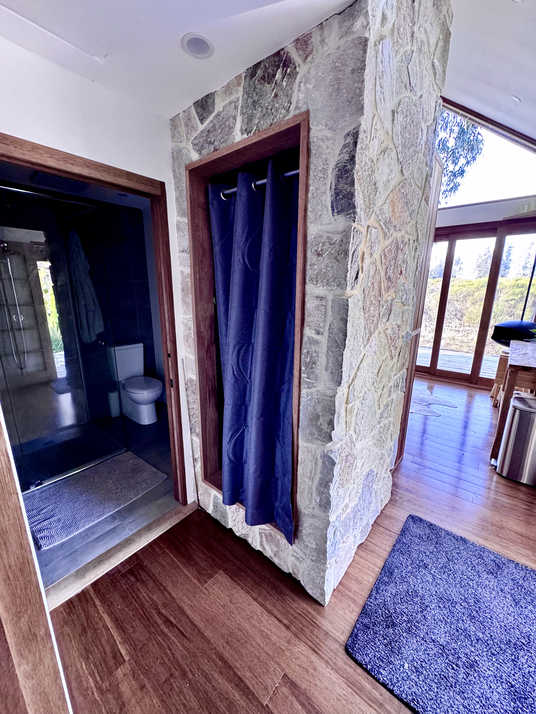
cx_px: 268
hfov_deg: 85.7
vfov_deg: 102.1
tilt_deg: -14.0
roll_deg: -0.4
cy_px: 357
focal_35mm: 14
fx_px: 289
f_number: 2.2
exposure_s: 1/67
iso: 320
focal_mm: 2.22
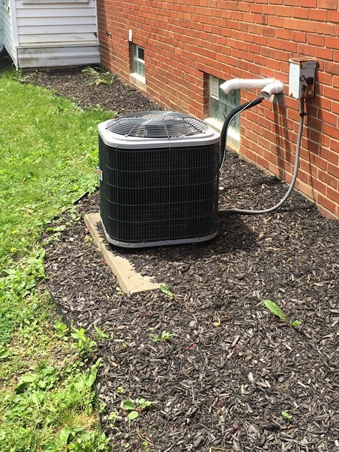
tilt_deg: -16.9
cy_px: 167
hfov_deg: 30.8
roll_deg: +0.2
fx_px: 614
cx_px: 210
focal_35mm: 47
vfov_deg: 40.1
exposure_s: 1/304
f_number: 2.2
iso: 25
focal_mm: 4.15
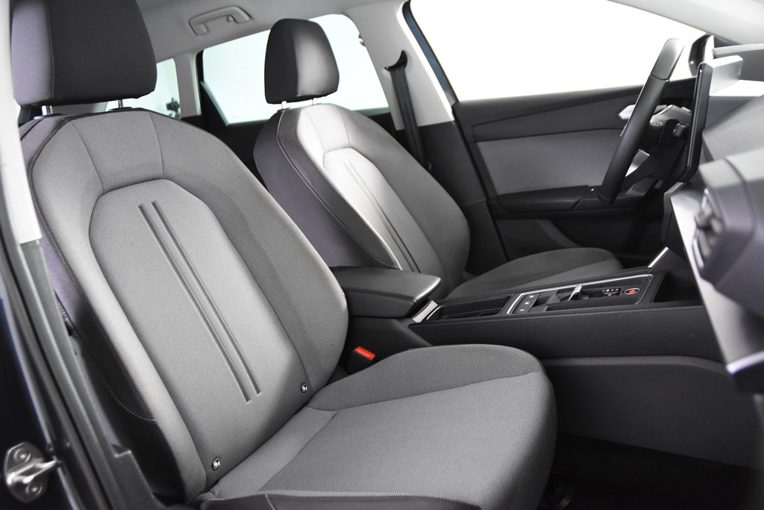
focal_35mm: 30
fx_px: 637
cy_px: 255
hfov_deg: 61.9
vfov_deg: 43.6
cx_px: 382
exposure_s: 1/30
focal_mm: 20
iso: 2200
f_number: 2.8
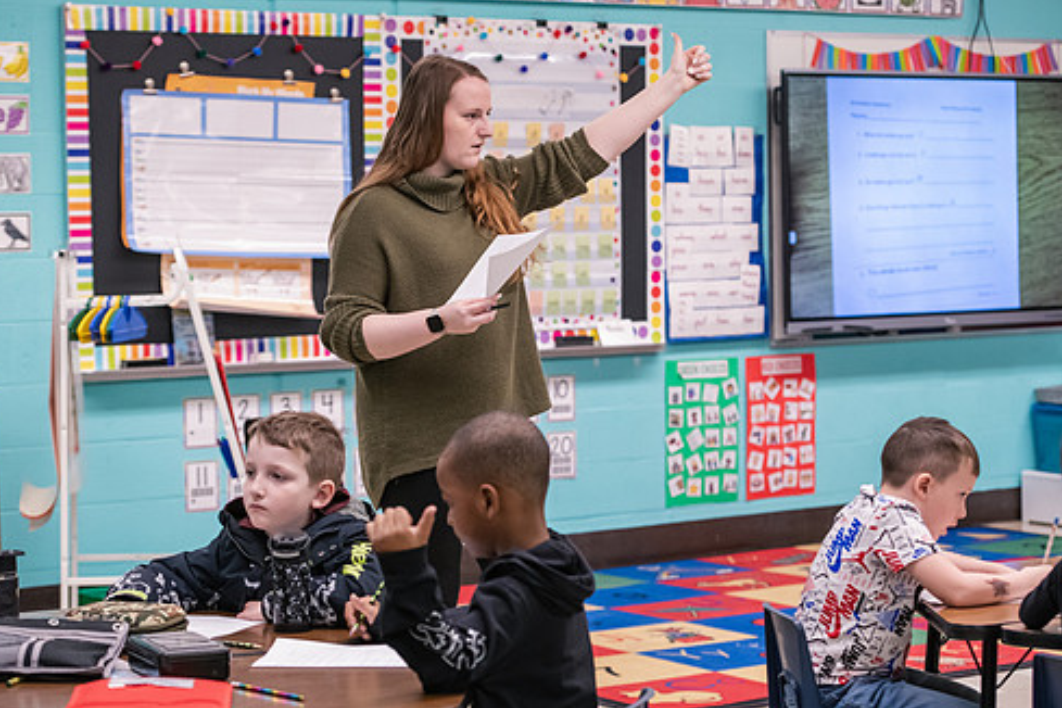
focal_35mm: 95
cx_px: 510
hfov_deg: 21.5
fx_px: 2802
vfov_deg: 14.4
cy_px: 381
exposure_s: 1/200
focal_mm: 80
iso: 2500
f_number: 3.5
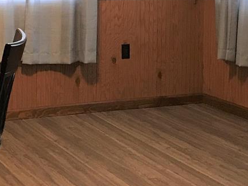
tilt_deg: -4.4
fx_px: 738
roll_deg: -0.7
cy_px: 5
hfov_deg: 19.0
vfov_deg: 14.2
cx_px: 70
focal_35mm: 103
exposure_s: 1/15
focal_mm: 3.99
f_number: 1.8
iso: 64
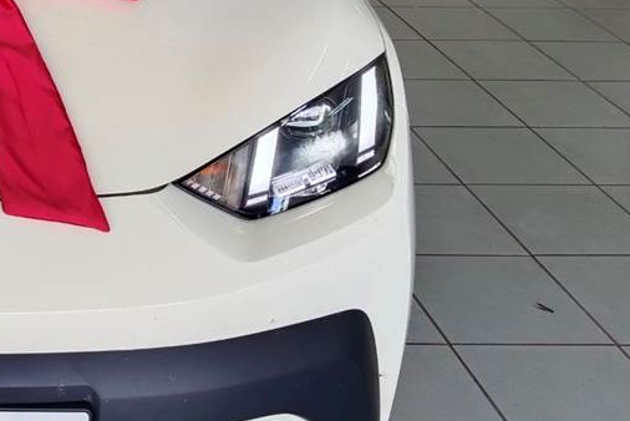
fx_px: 1068
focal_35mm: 61
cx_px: -88
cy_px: 111
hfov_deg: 29.2
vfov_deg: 22.1
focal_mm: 4.84
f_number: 1.79
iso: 340
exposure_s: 1/100
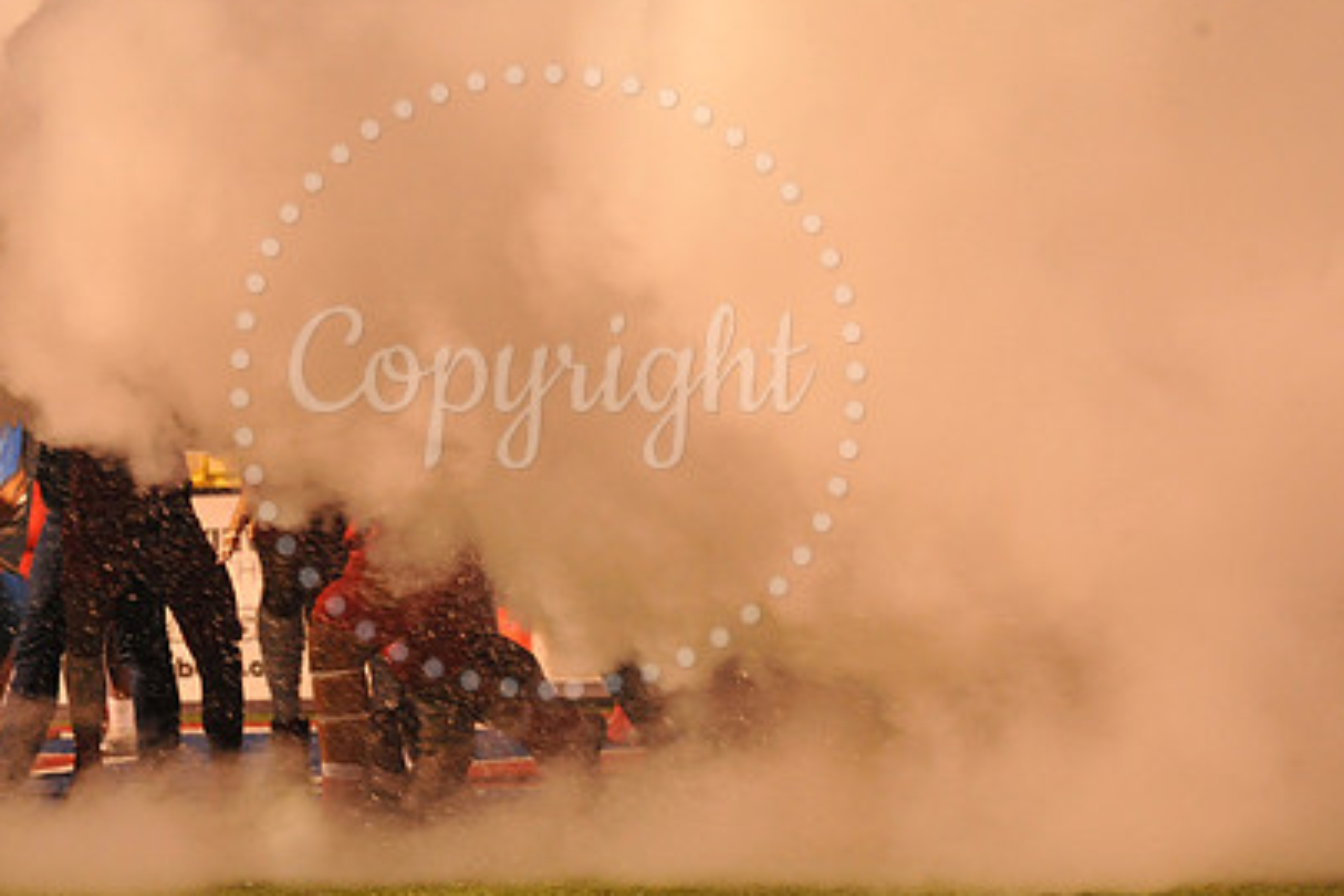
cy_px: 378
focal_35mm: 222
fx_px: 8287
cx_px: 548
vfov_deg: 6.2
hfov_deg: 9.3
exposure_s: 1/160
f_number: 7.1
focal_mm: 155
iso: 5000
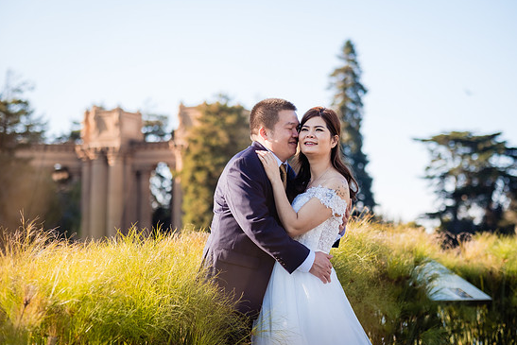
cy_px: 176
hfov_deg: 22.9
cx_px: 267
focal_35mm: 89
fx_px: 1278
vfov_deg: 15.4
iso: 160
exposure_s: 1/1000
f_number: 2.2
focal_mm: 56
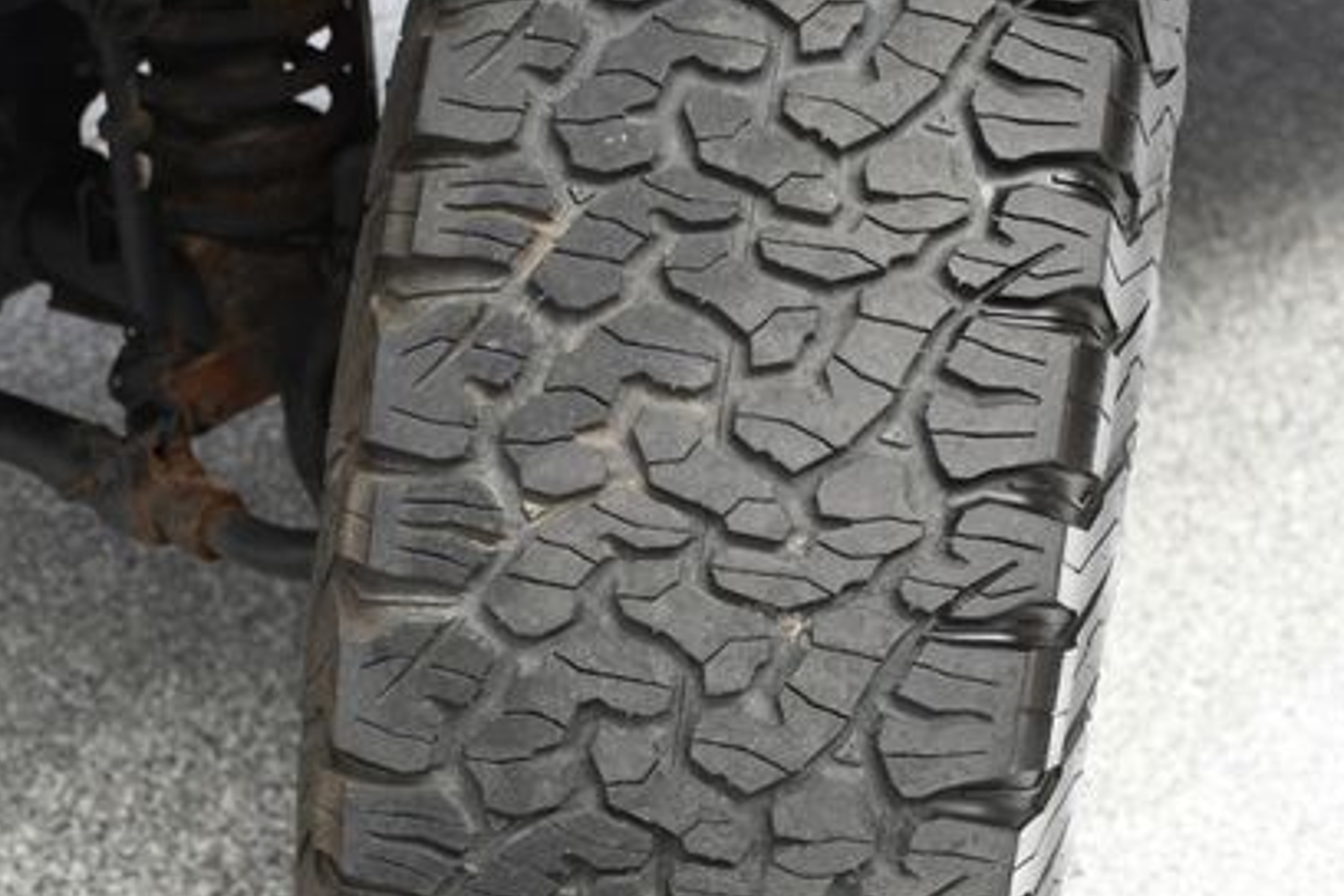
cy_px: 527
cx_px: 728
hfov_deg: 25.4
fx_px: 2986
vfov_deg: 17.1
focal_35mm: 80
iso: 100
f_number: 4.2
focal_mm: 34
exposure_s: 1/160
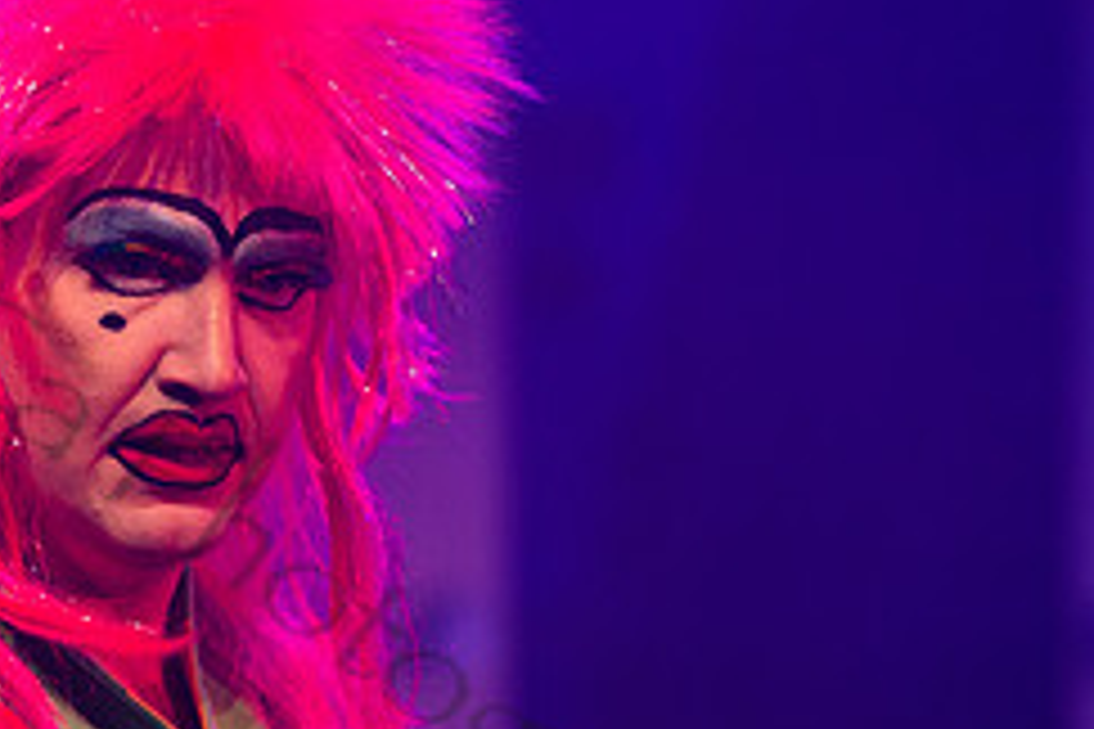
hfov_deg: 7.1
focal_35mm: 291
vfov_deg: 4.7
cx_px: 99
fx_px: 8842
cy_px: 432
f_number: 2.8
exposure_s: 1/320
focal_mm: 122
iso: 1000
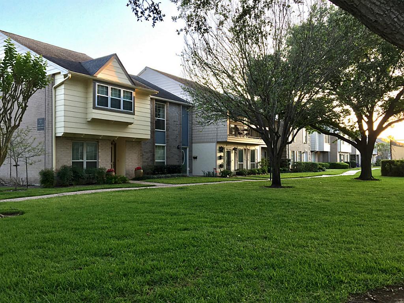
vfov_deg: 48.2
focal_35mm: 29
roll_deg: -0.8
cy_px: 152
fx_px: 338
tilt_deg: +1.0
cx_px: 202
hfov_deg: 61.7
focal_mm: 4.15
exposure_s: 1/183
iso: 32
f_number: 2.2
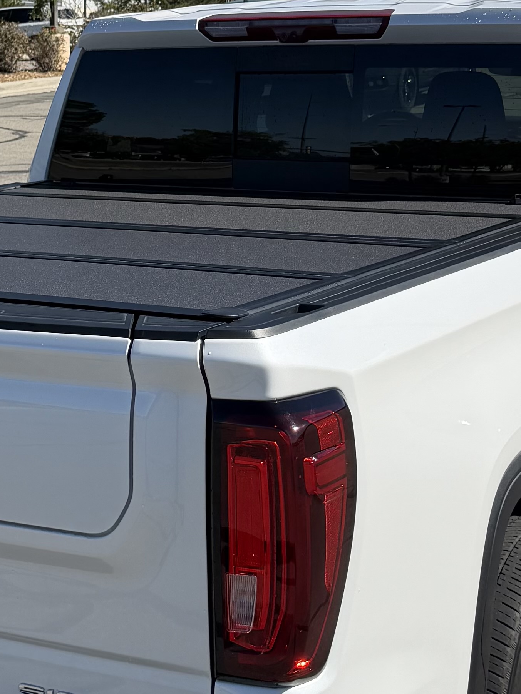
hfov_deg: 19.3
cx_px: 175
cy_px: 224
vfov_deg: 25.5
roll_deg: -2.1
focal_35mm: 76
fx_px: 1525
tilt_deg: -6.8
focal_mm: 6.76
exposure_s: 1/4975
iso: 80
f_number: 1.78
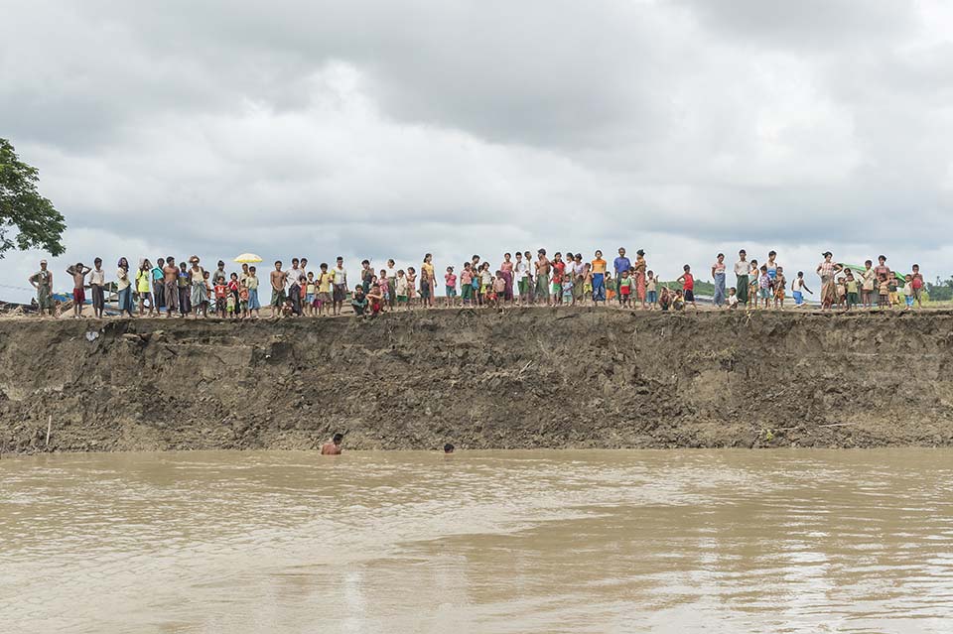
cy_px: 317
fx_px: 1270
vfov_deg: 28.0
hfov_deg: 41.1
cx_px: 476
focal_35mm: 48
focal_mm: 48
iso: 1000
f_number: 18
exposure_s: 1/400
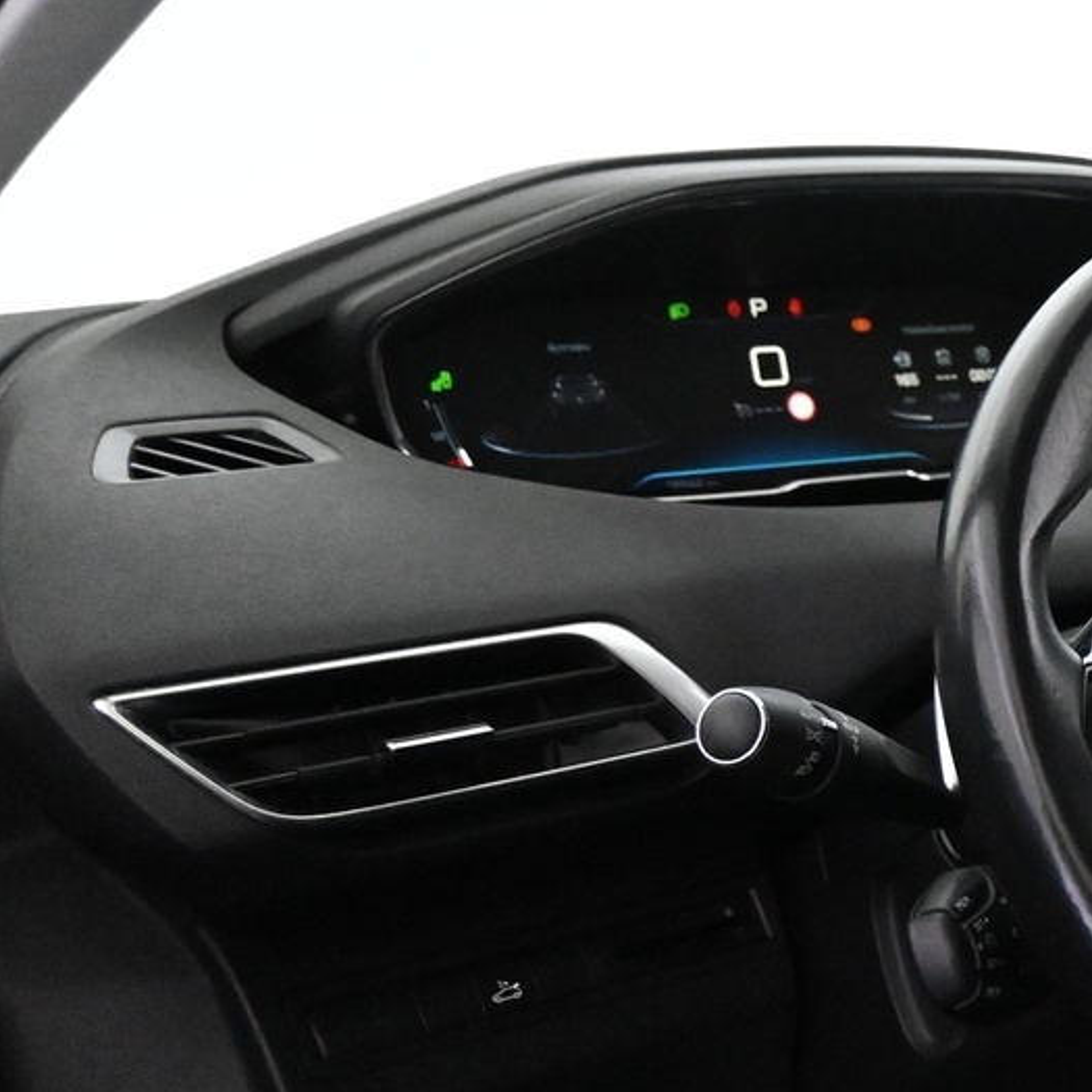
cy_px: 705
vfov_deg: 22.5
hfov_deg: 19.6
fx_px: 2736
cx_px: 1633
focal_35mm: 77
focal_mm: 19.5
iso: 6400
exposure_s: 1/60
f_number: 3.8
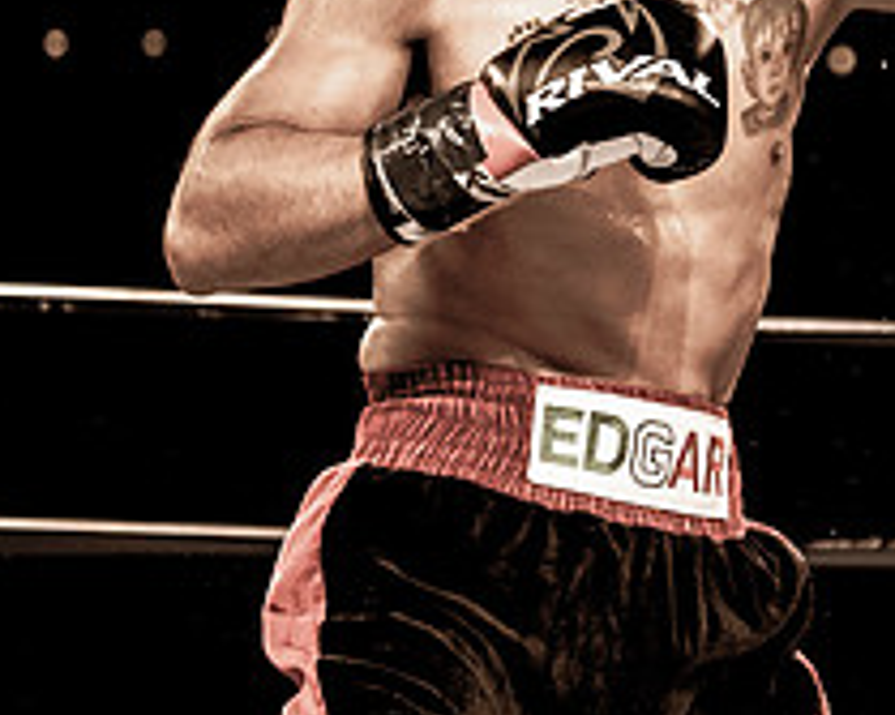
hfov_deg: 9.0
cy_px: 53
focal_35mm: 212
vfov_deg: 7.3
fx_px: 5613
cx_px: 944
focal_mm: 70
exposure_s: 1/1000
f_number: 2.8
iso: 2000
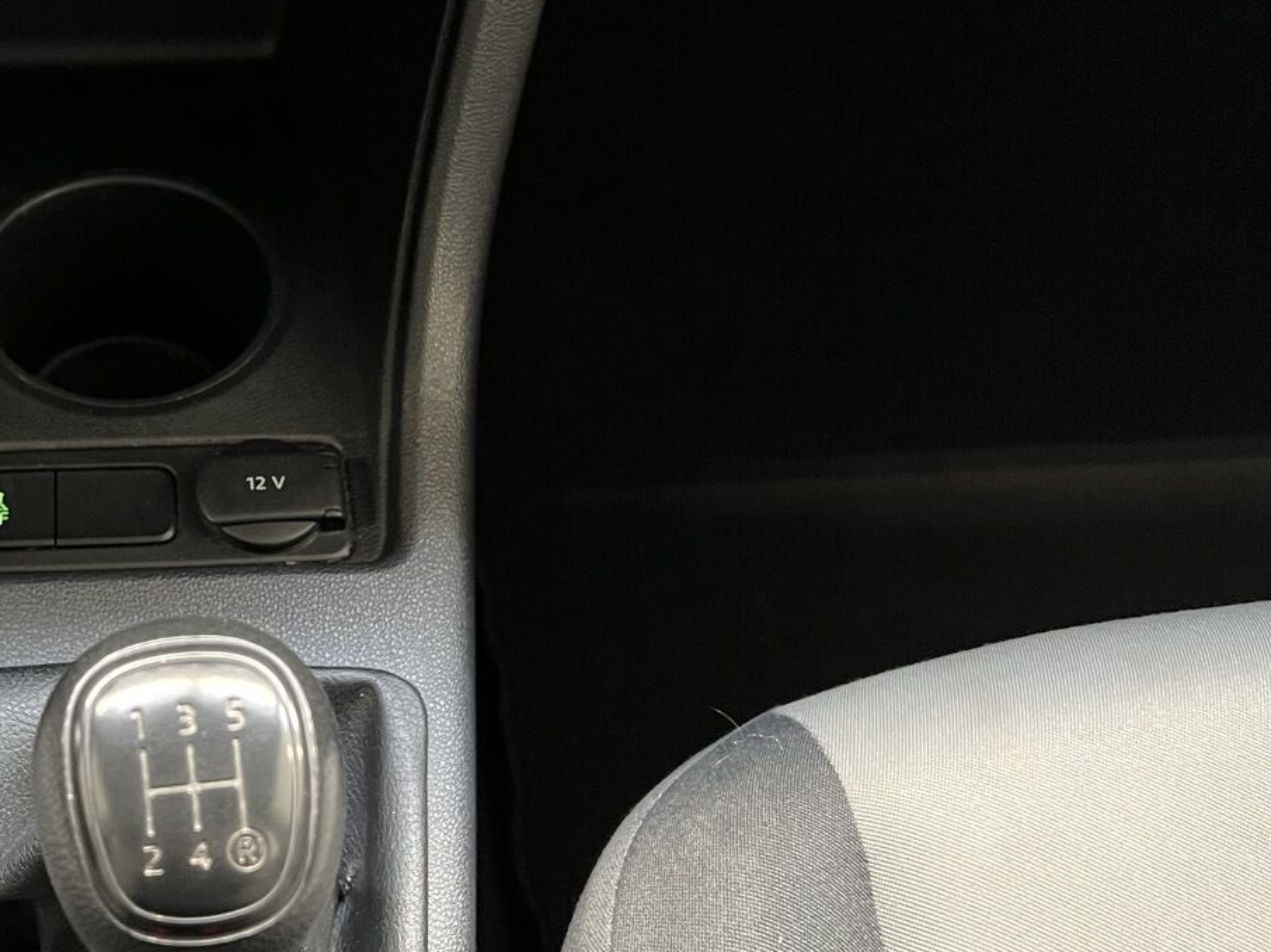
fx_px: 1799
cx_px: 172
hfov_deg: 36.9
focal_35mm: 49
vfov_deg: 29.6
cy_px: 367
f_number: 1.5
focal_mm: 5.7
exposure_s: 1/25
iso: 500
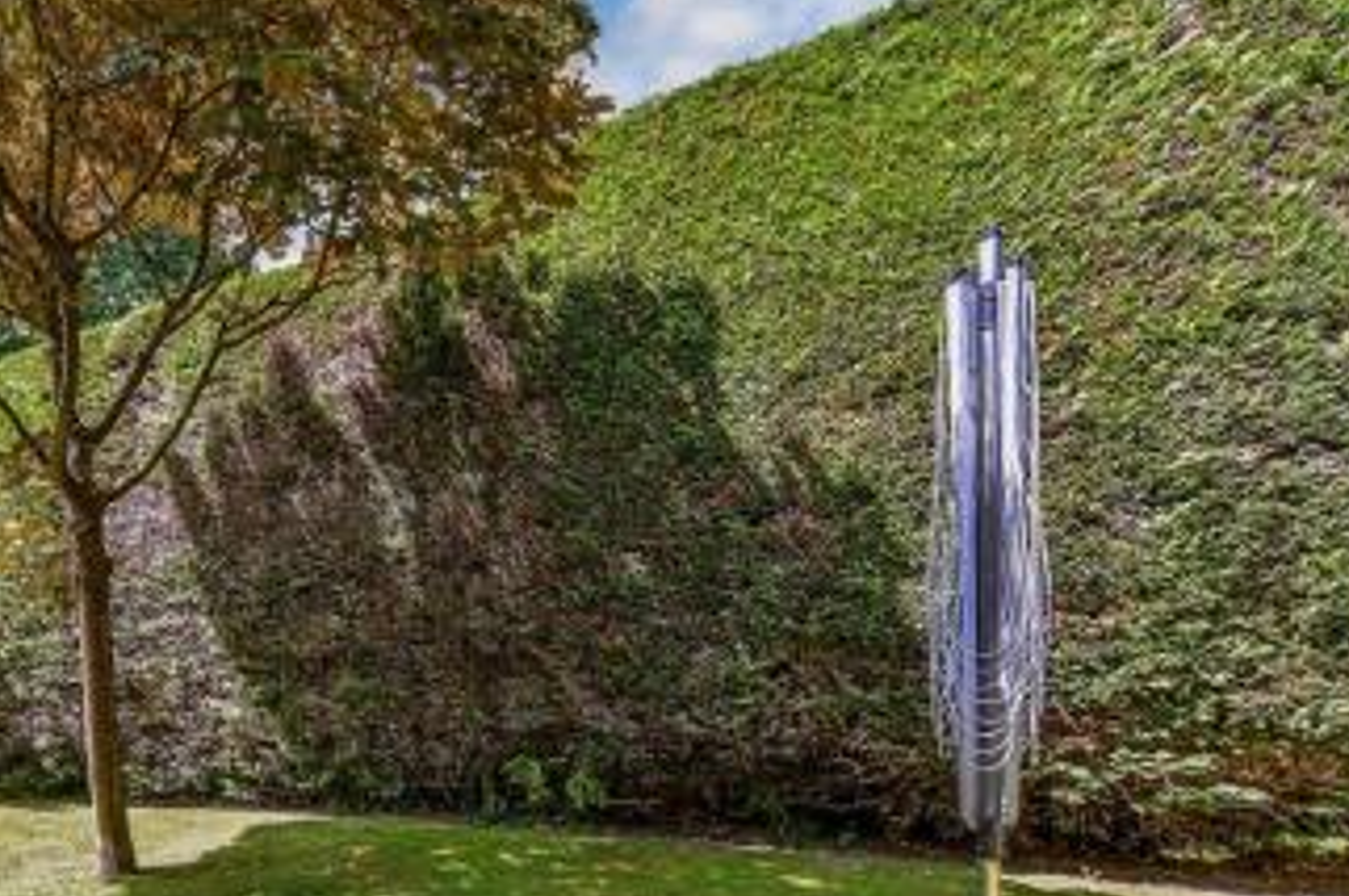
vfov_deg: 35.3
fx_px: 1385
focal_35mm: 37
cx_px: 390
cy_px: 634
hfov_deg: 50.4
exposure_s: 1/60
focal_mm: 17
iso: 160
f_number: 8
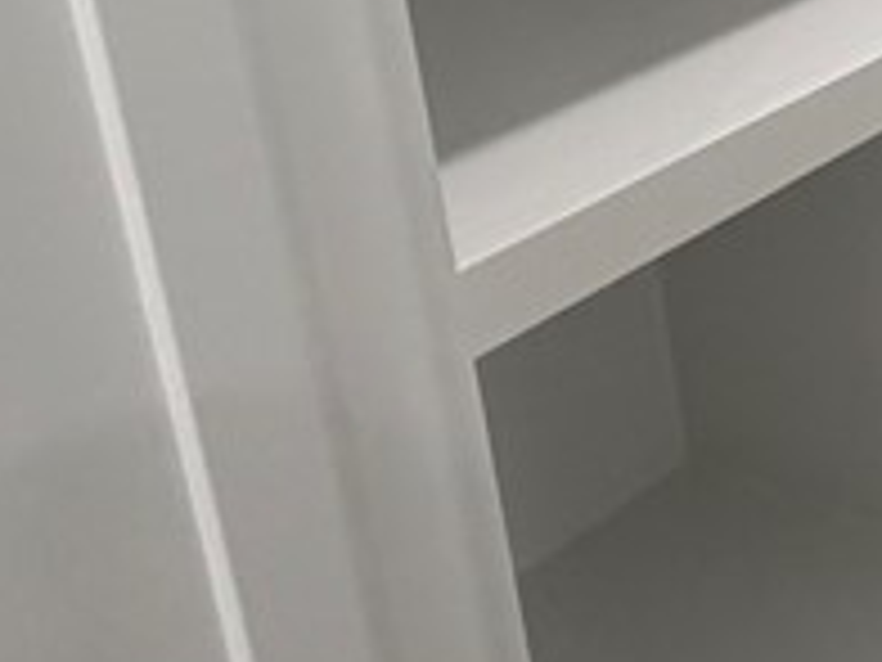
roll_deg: +1.1
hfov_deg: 19.9
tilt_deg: -14.9
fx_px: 1860
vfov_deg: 18.6
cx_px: 1570
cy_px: -216
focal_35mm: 73
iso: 250
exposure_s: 1/120
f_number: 2.2
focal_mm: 2.22
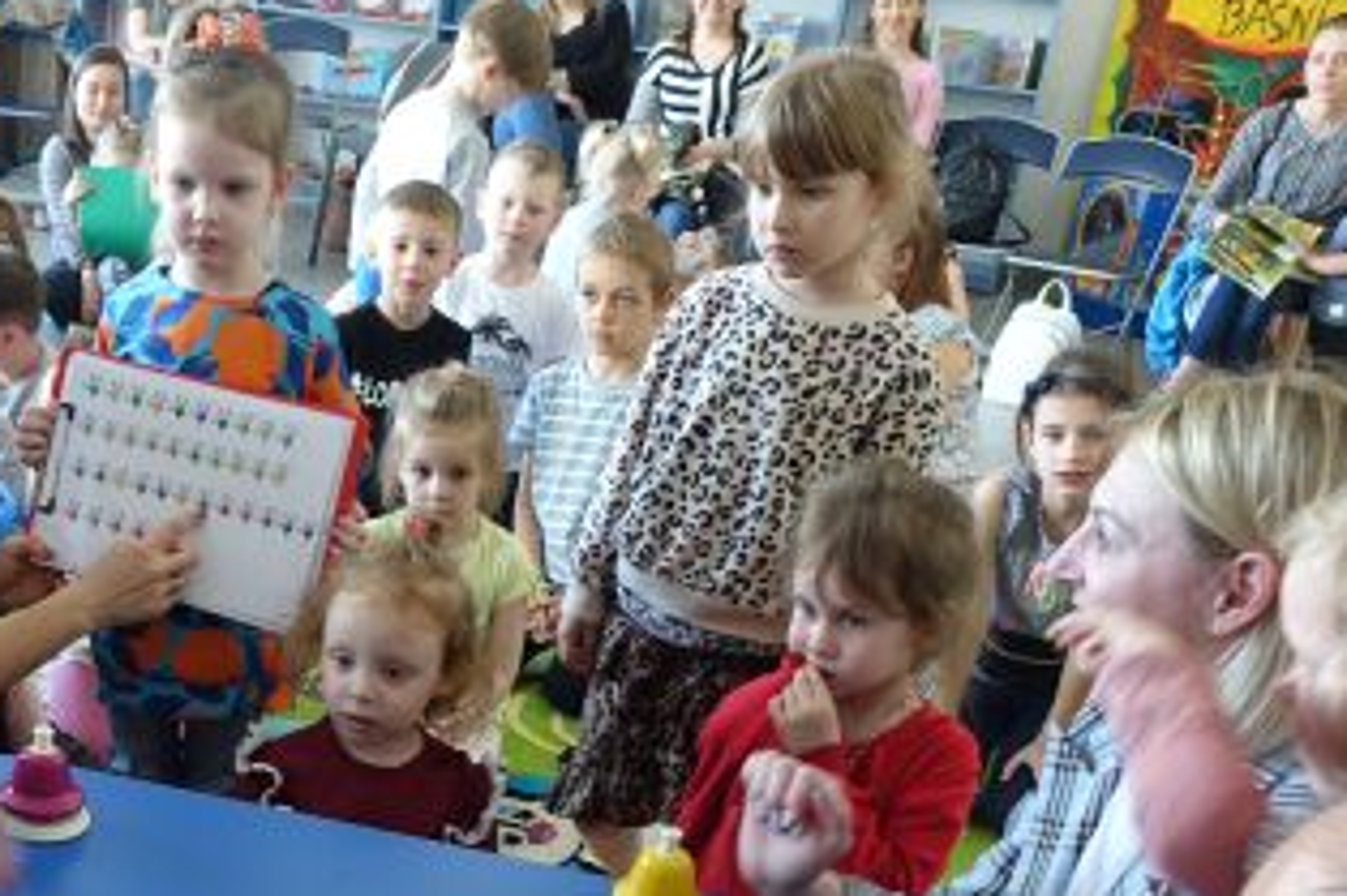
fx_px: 1832
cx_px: 287
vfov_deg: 26.3
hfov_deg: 39.0
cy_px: 860
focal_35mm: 49
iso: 320
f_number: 2.8
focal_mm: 8.8
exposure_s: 1/30
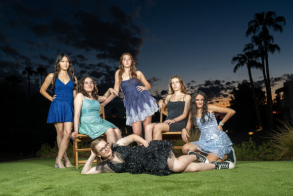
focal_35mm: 31
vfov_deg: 41.8
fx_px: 256
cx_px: 151
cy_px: 111
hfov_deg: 59.6
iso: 1000
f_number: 5.6
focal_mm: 26
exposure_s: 1/15
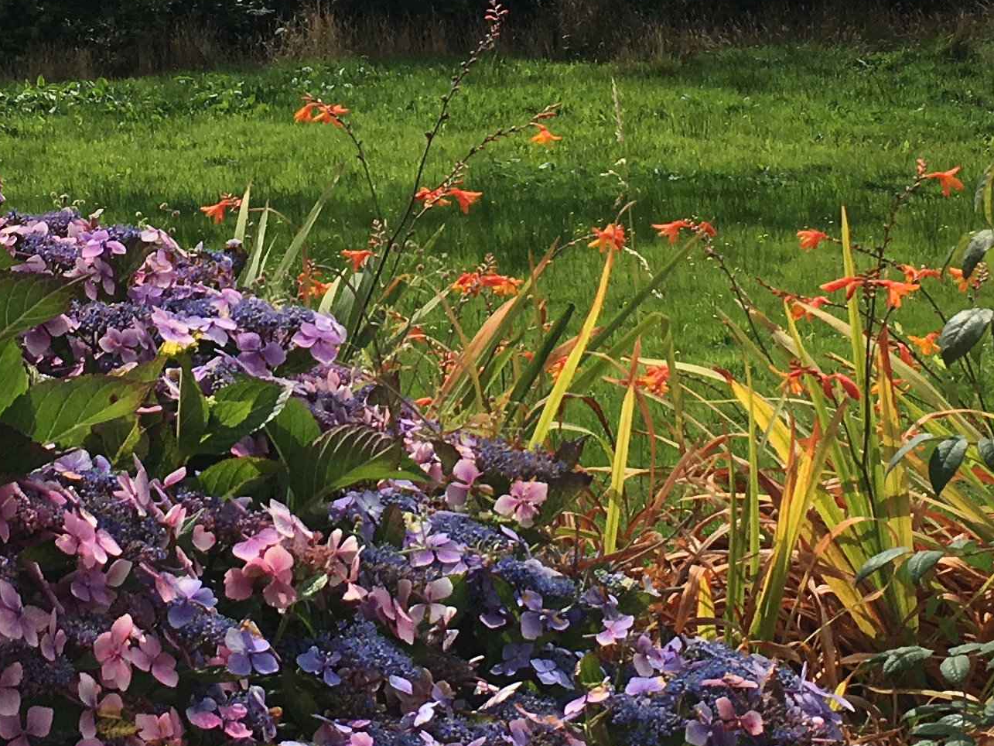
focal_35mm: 91
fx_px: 2613
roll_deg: +2.4
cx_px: 327
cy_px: 132
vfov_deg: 16.1
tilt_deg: -7.5
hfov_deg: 21.5
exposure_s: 1/2653
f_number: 2.2
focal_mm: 4.15
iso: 25
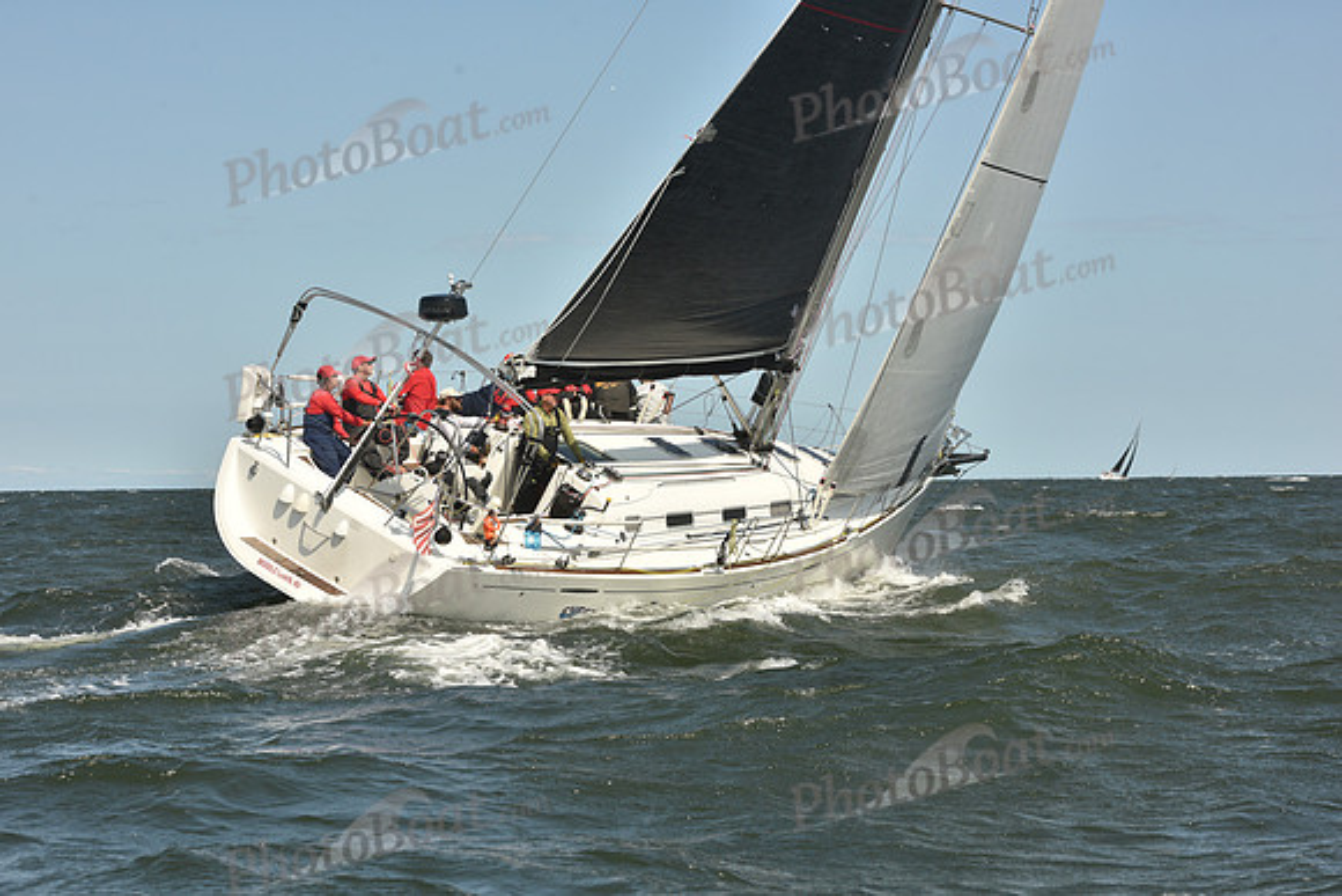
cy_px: 448
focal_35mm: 95
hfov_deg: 21.5
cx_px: 671
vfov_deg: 14.4
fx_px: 3542
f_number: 10
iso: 250
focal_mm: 95
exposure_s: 1/800
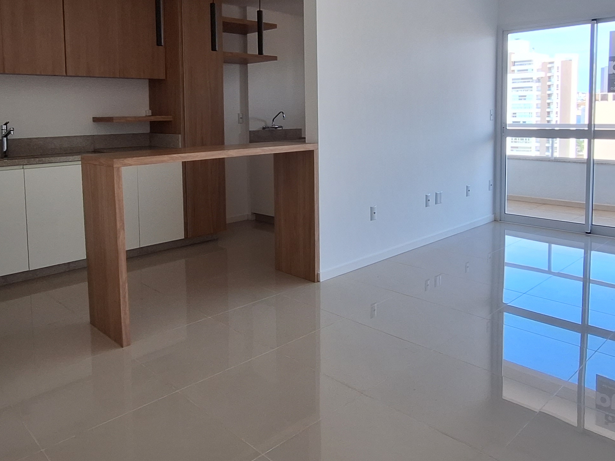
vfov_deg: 50.6
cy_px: 159
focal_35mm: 27
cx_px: 275
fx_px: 480
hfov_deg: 65.2
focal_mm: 1.74
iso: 40
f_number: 2.2
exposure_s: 1/141
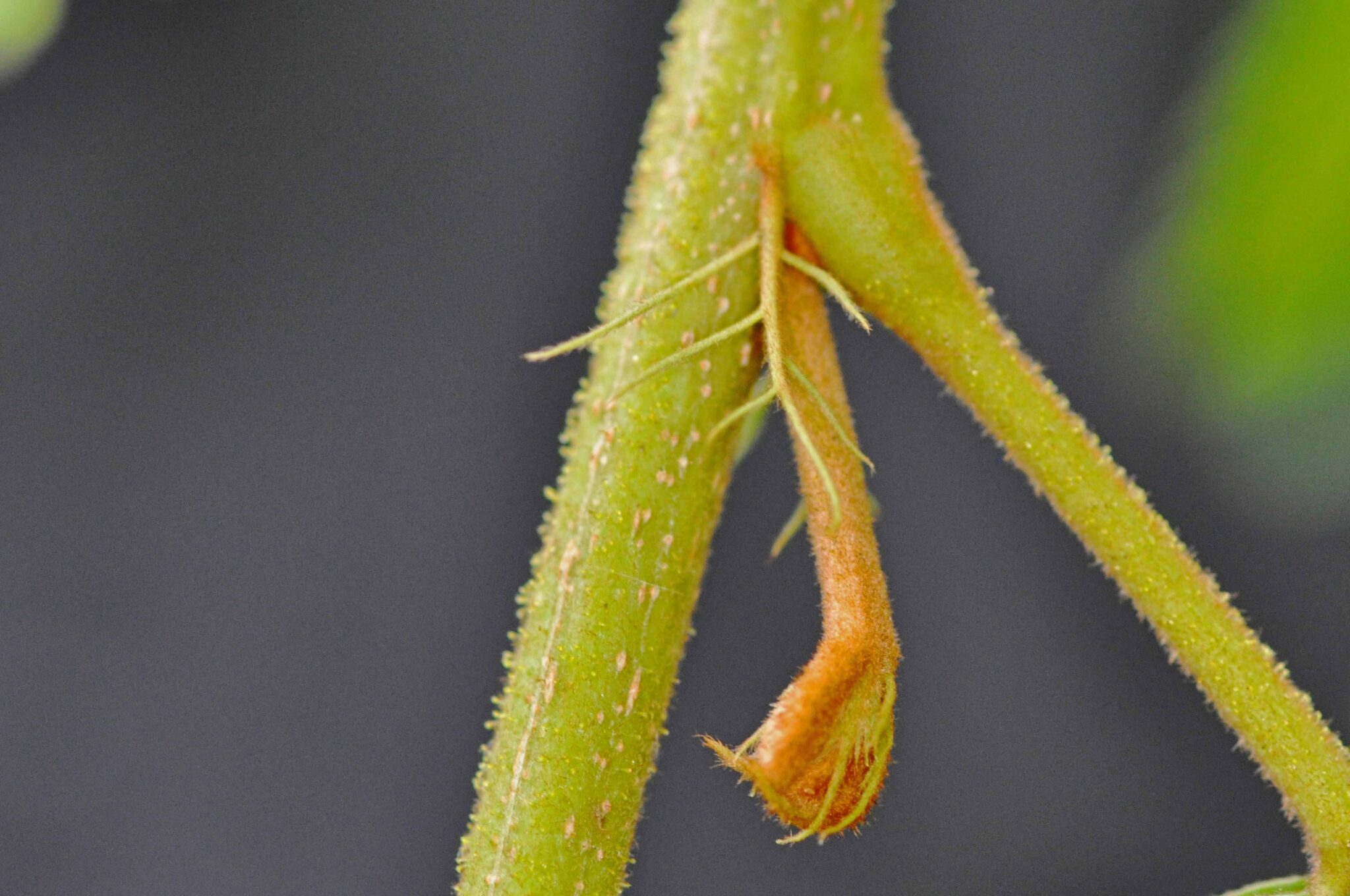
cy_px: 448
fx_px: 5899
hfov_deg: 13.1
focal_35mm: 158
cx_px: 675
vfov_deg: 8.7
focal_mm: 105
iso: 800
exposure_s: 1/60
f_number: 5.6
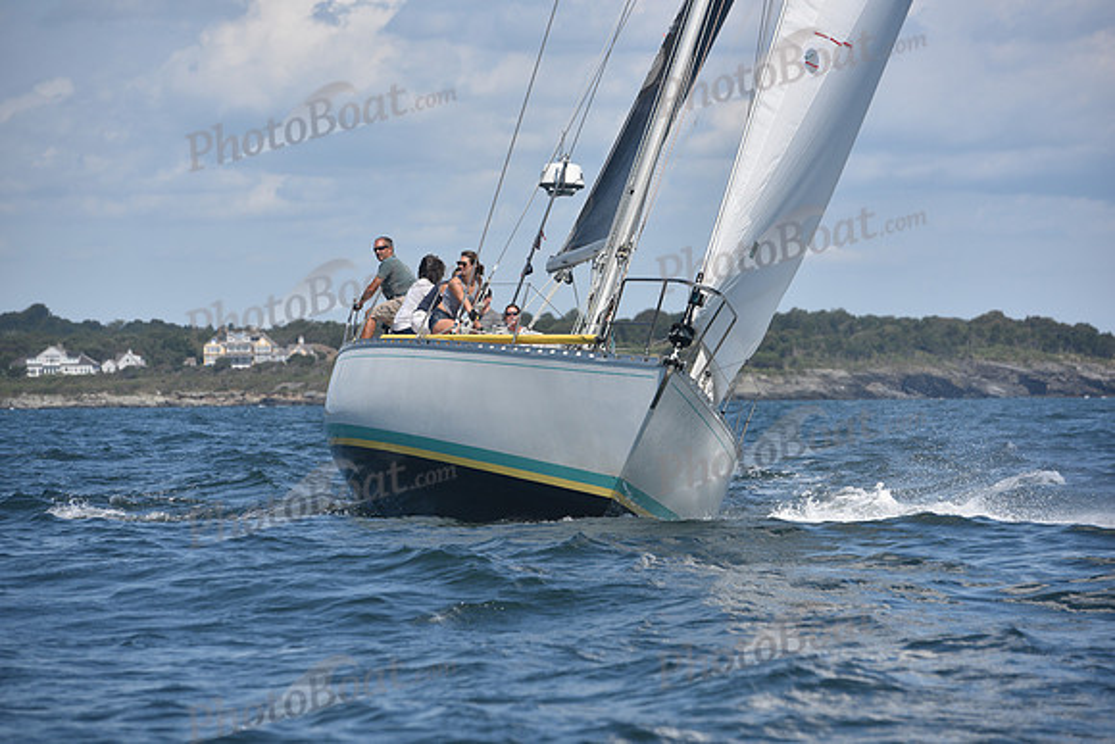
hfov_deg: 11.7
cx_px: 558
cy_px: 372
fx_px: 5421
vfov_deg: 7.9
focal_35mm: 175
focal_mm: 175
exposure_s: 1/1000
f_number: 6.3
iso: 250
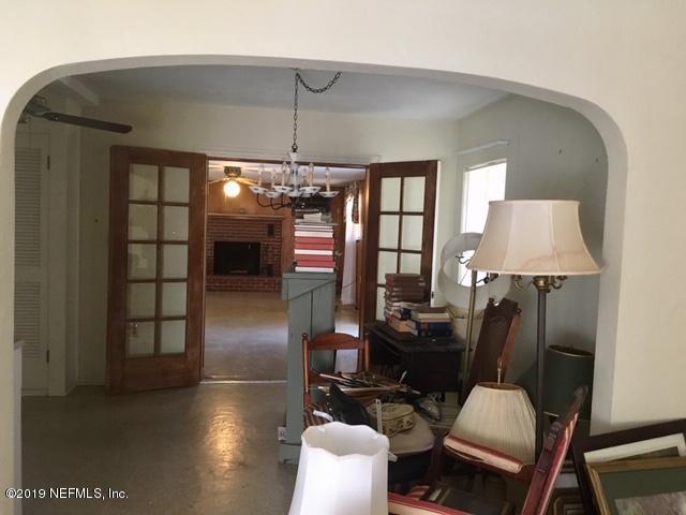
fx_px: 575
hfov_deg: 61.7
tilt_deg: -3.2
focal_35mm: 29
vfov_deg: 48.2
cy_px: 258
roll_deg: -2.0
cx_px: 343
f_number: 2.2
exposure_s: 1/30
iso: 200
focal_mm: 4.15
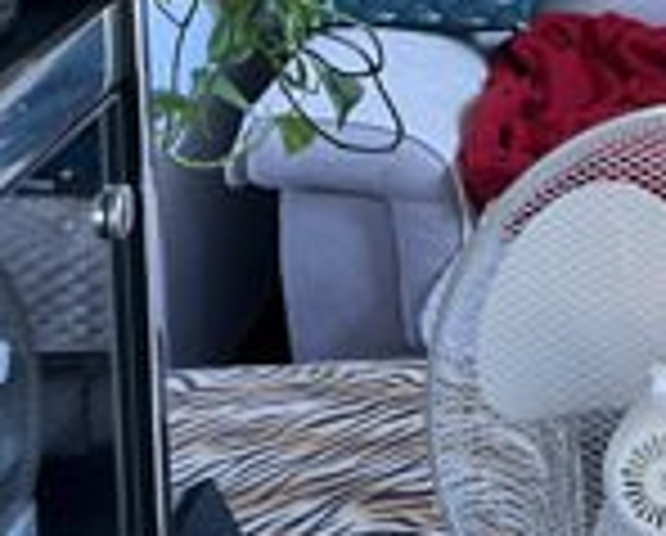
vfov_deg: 10.7
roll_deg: +1.0
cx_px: 932
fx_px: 2706
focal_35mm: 137
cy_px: -356
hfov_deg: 13.4
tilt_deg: -5.4
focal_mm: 5.1
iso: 125
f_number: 1.6
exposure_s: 1/119
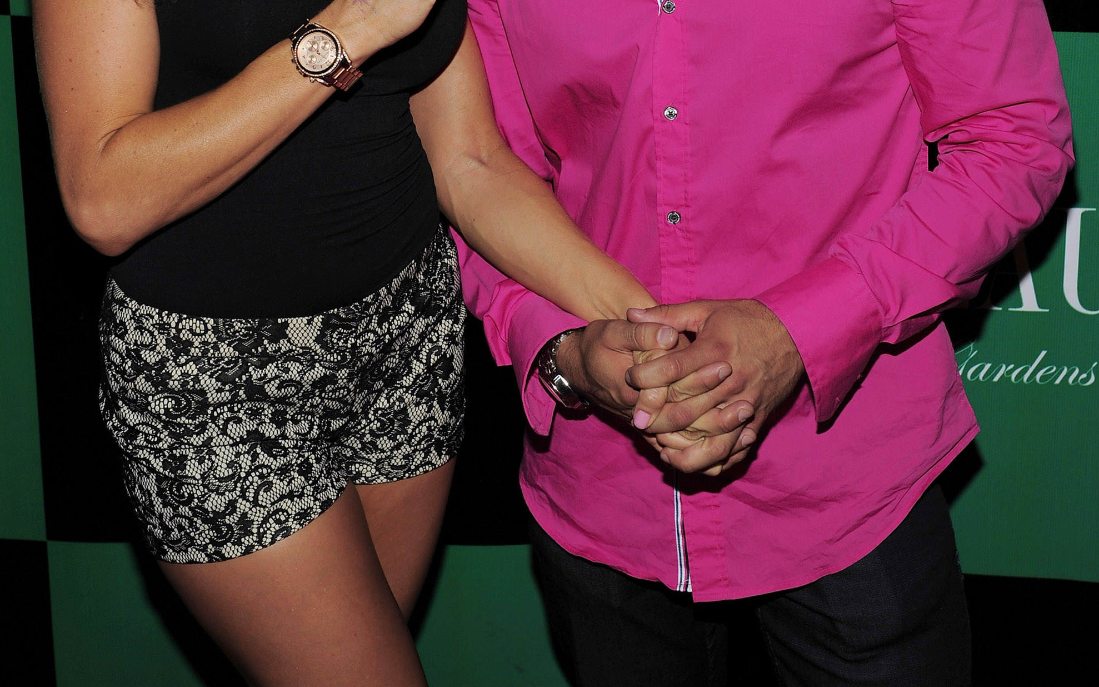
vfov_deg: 18.8
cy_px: 59
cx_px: 548
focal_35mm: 68
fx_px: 2037
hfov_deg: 30.2
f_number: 5.6
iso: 400
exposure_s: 1/125
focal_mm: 44
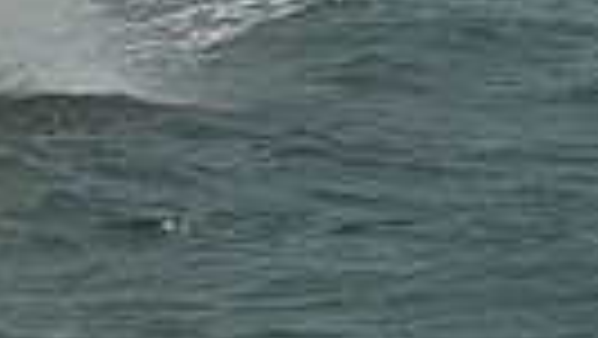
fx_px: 5093
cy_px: -937
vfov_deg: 3.6
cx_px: -119
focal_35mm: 321
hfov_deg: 6.7
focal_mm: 70
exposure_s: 1/1250
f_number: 13
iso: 320
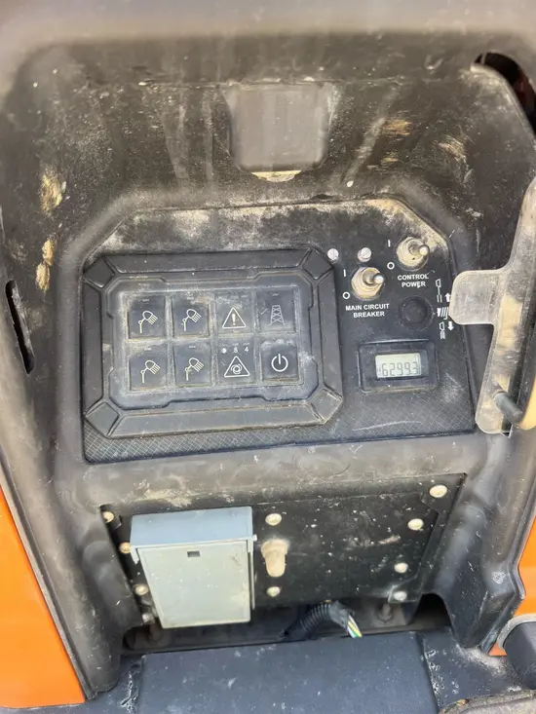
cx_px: 268
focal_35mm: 24
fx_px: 495
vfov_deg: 71.6
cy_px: 357
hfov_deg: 56.8
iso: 80
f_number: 1.78
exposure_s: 1/218
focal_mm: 6.76
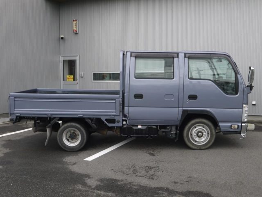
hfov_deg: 46.8
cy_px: 98
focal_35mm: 40
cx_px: 131
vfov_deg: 36.0
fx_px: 303
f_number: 6.3
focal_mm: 20
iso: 160
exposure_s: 1/200
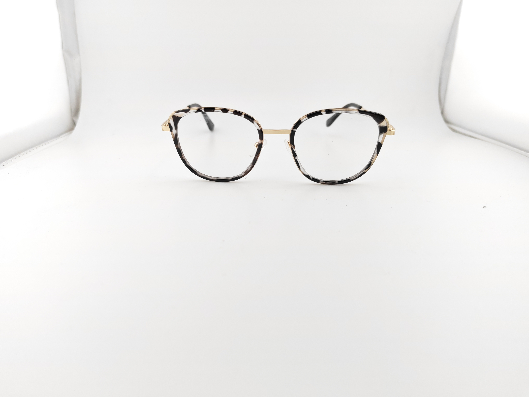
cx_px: 264
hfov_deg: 71.6
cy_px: 198
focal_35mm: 24
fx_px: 367
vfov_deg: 56.8
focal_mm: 6.12
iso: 1000
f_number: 1.9
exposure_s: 1/400
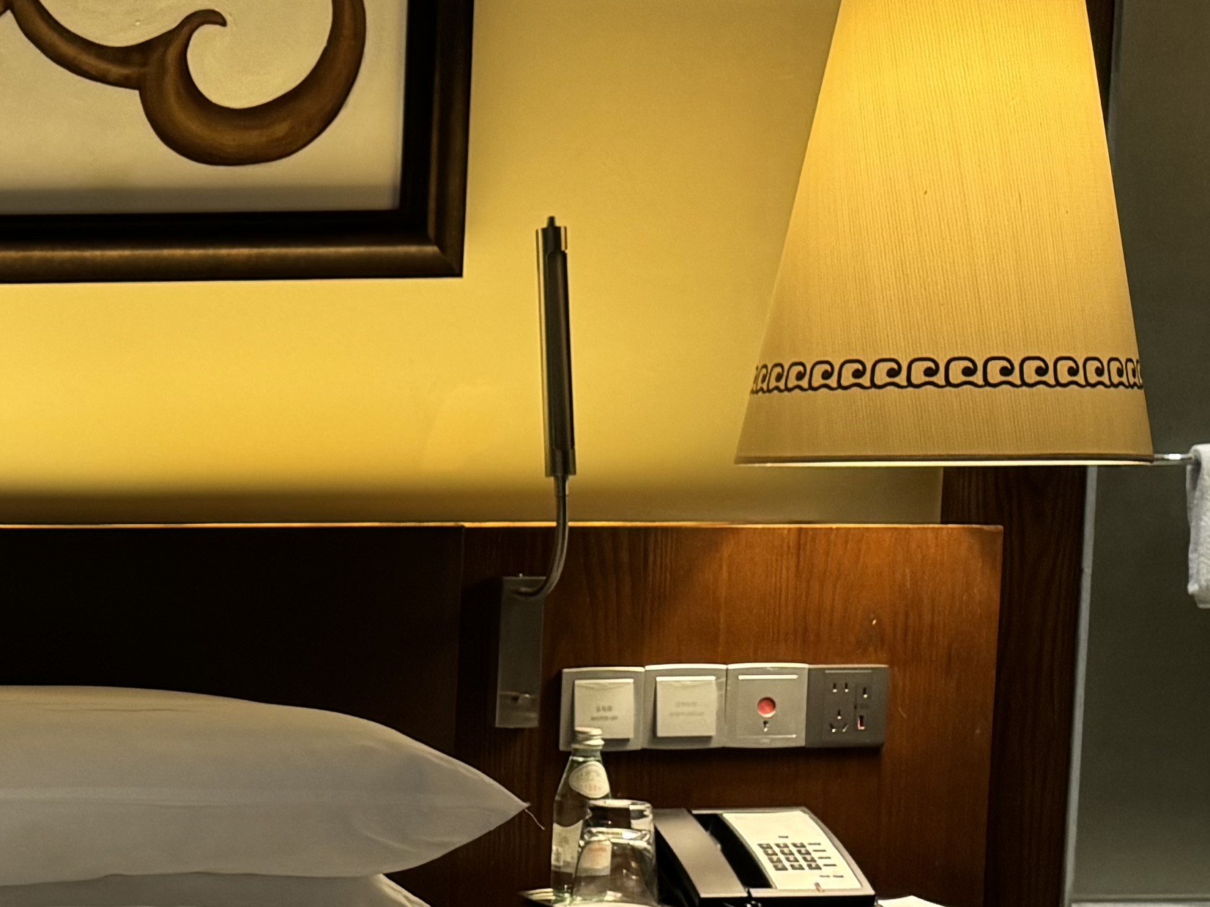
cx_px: -444
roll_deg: -0.2
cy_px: 793
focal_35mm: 83
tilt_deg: -6.8
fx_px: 2901
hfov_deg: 21.0
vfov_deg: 17.5
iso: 200
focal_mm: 6.76
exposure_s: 1/50
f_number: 1.78
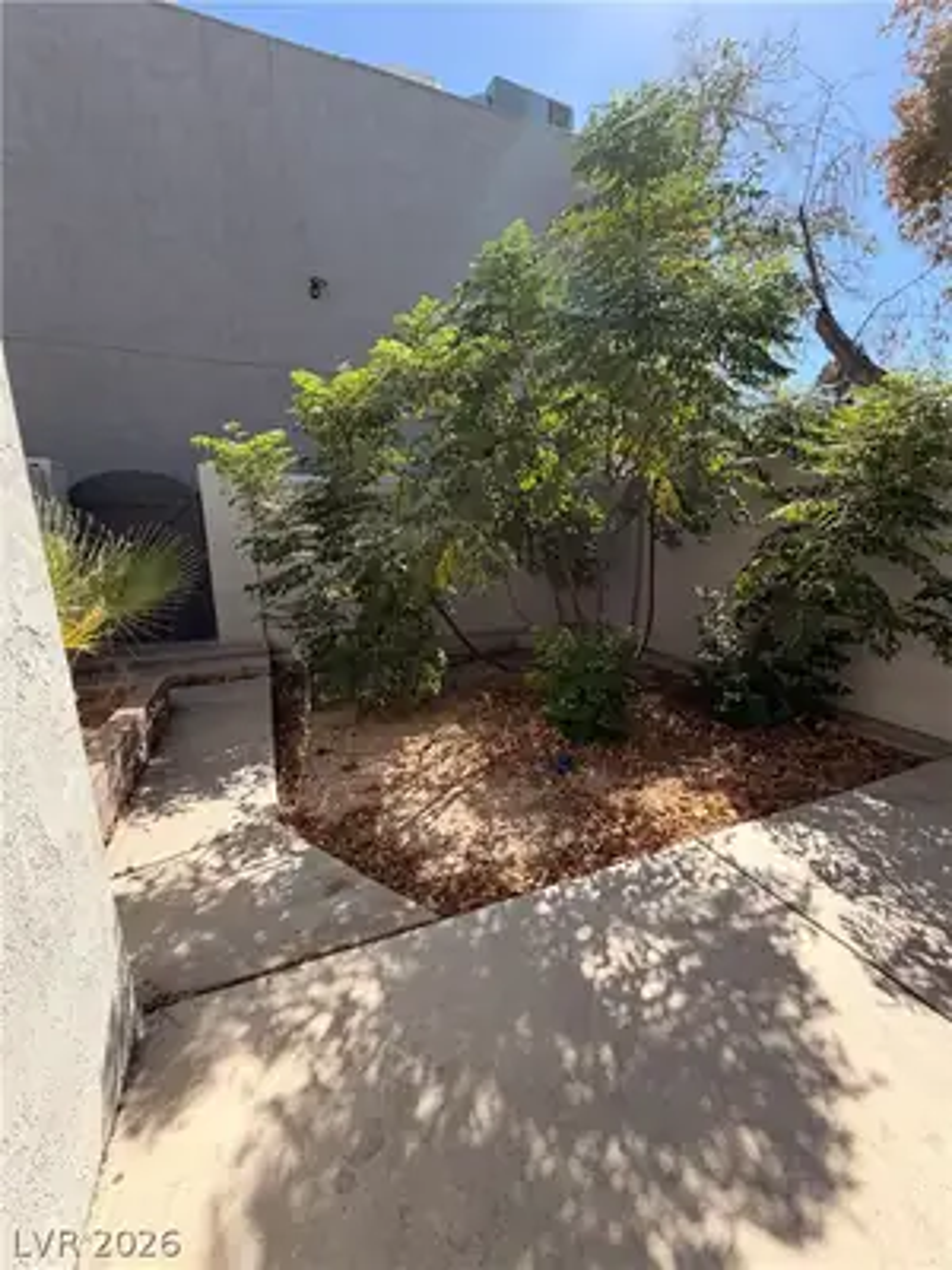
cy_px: 635
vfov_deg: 102.1
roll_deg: -2.6
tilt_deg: -11.3
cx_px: 476
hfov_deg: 85.7
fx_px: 513
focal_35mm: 14
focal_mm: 2.22
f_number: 2.2
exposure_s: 1/717
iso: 40
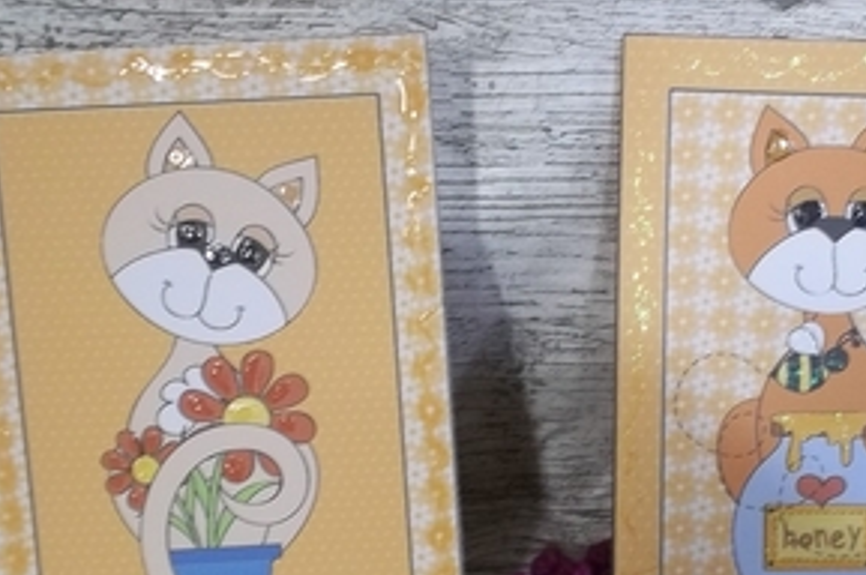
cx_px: 563
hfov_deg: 41.5
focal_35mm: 47
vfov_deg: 28.2
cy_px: 418
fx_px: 1129
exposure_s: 1/13
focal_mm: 4.1
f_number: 3.3
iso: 160
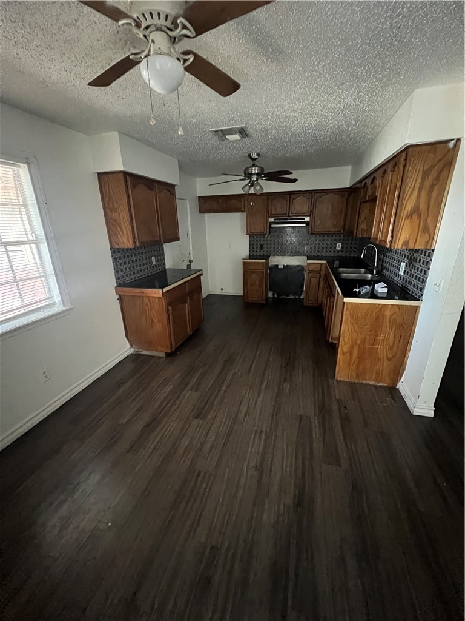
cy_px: 310
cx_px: 232
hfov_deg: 89.9
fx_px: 233
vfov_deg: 106.2
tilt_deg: -20.4
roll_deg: +1.0
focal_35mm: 13
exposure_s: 1/30
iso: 2000
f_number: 1.8
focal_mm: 1.57
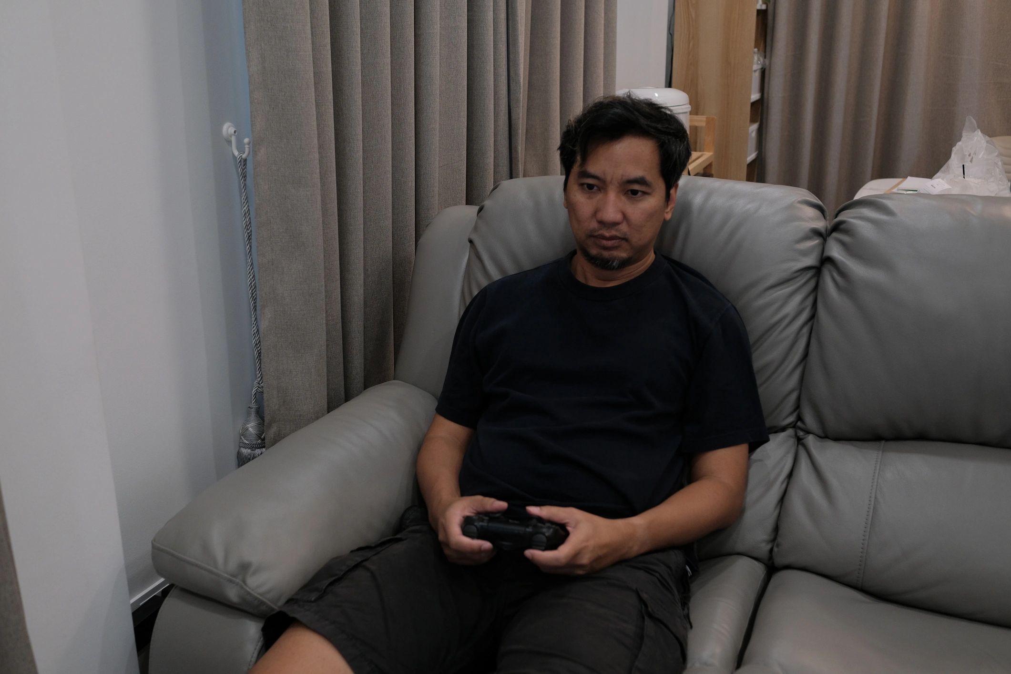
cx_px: 506
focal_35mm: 35
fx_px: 983
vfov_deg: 37.9
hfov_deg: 54.4
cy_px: 337
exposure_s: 1/100
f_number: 3.2
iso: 800
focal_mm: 23
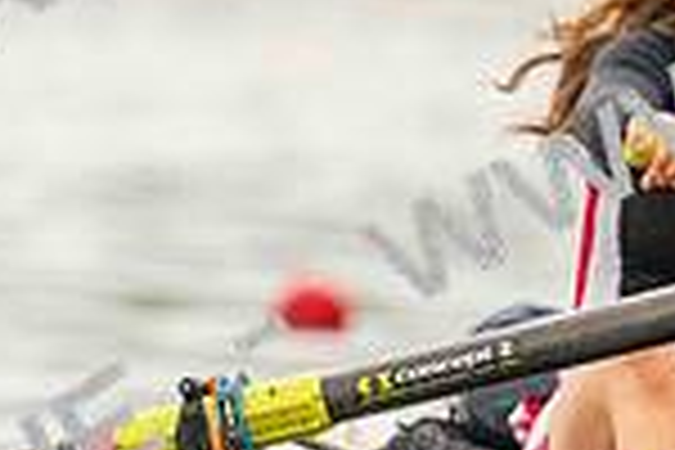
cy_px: 313
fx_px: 39747
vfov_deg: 0.6
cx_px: 918
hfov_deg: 1.0
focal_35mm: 2120
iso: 1600
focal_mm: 547
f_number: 6.3
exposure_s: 1/1600
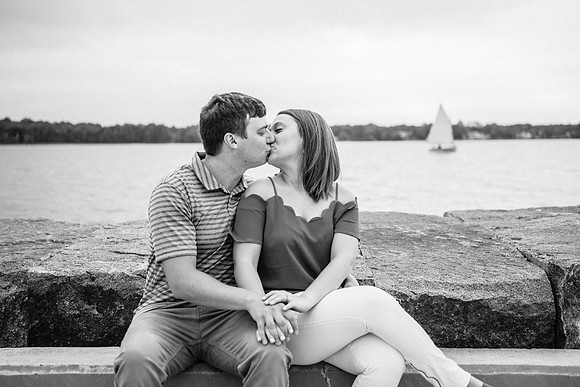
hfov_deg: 36.6
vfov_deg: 24.9
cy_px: 175
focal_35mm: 54
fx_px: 878
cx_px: 285
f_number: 2.8
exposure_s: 1/800
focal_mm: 48
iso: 100
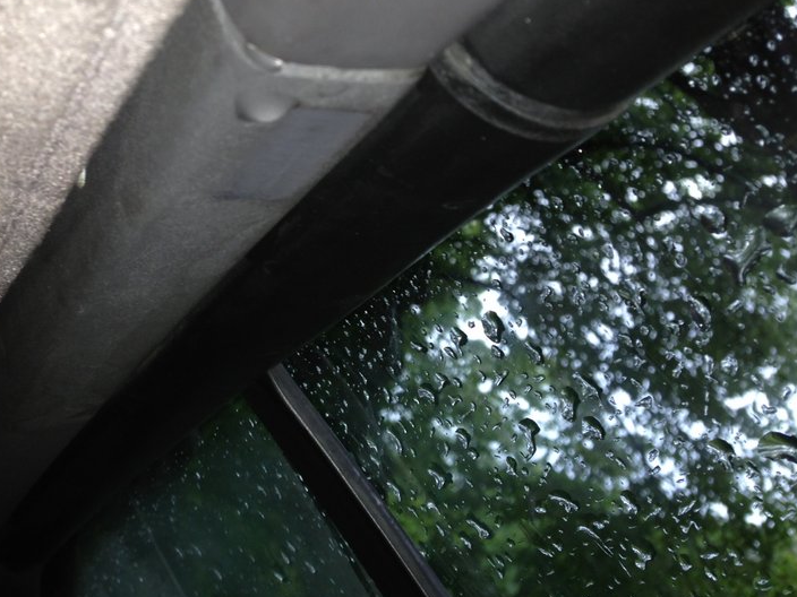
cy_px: 205
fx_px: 1105
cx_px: 238
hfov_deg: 39.0
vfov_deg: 30.1
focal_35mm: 48
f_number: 2.4
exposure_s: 1/23
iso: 50
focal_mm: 4.13
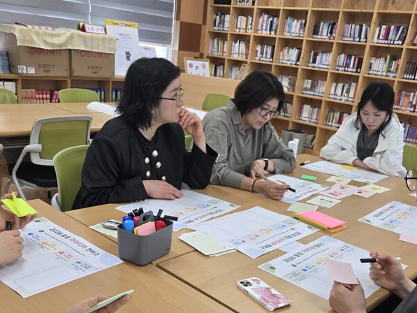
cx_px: 217
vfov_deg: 37.5
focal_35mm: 37
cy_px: 242
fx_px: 446
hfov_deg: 50.1
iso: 64
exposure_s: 1/120
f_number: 1.8
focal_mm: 5.4
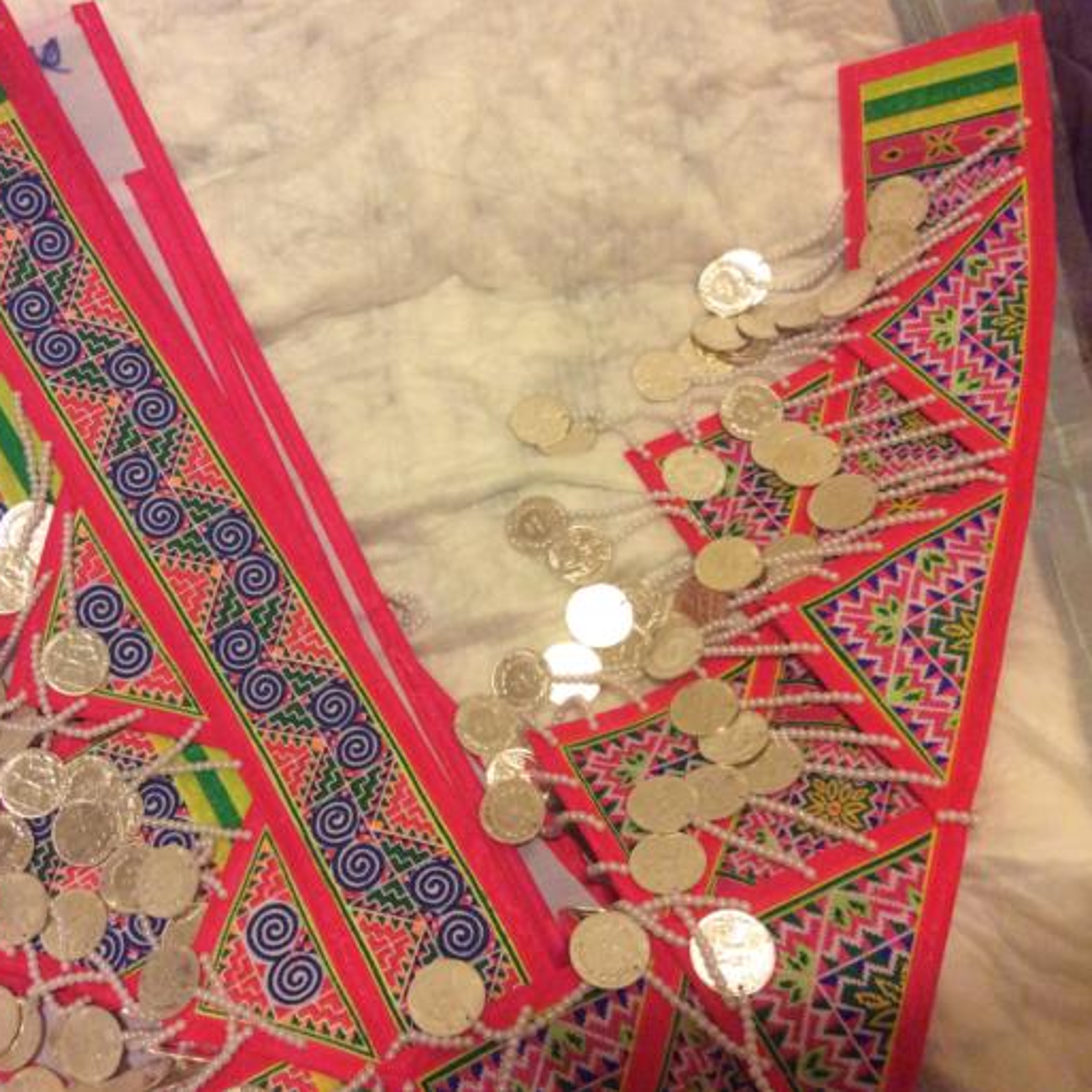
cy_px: 546
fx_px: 1356
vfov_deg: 43.9
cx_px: 400
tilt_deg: -65.3
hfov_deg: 43.5
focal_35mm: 38
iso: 250
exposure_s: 1/24
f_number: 2.4
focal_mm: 3.3
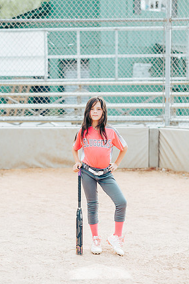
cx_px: 95
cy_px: 146
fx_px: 700
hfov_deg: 15.4
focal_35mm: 89
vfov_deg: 22.9
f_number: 2.8
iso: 160
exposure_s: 1/800
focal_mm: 85
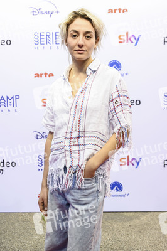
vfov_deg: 42.8
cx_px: 84
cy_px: 126
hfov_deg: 29.2
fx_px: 321
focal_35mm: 46
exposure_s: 1/125
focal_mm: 46
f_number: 4
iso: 500
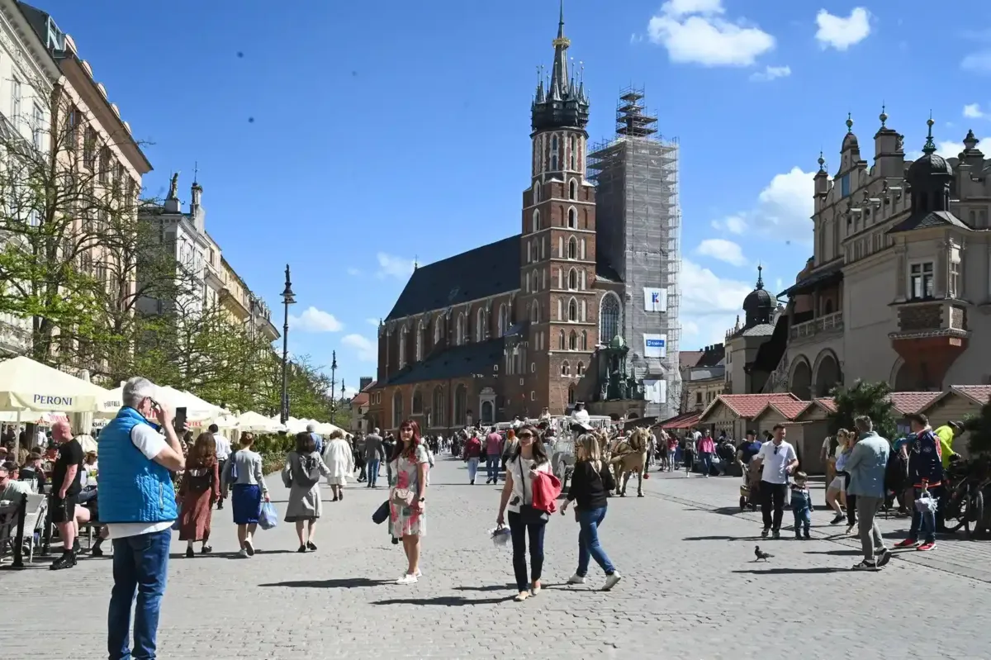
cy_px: 330
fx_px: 1018
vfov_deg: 35.9
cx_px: 496
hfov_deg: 51.9
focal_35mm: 37
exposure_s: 1/3200
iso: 3200
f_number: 14
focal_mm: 37
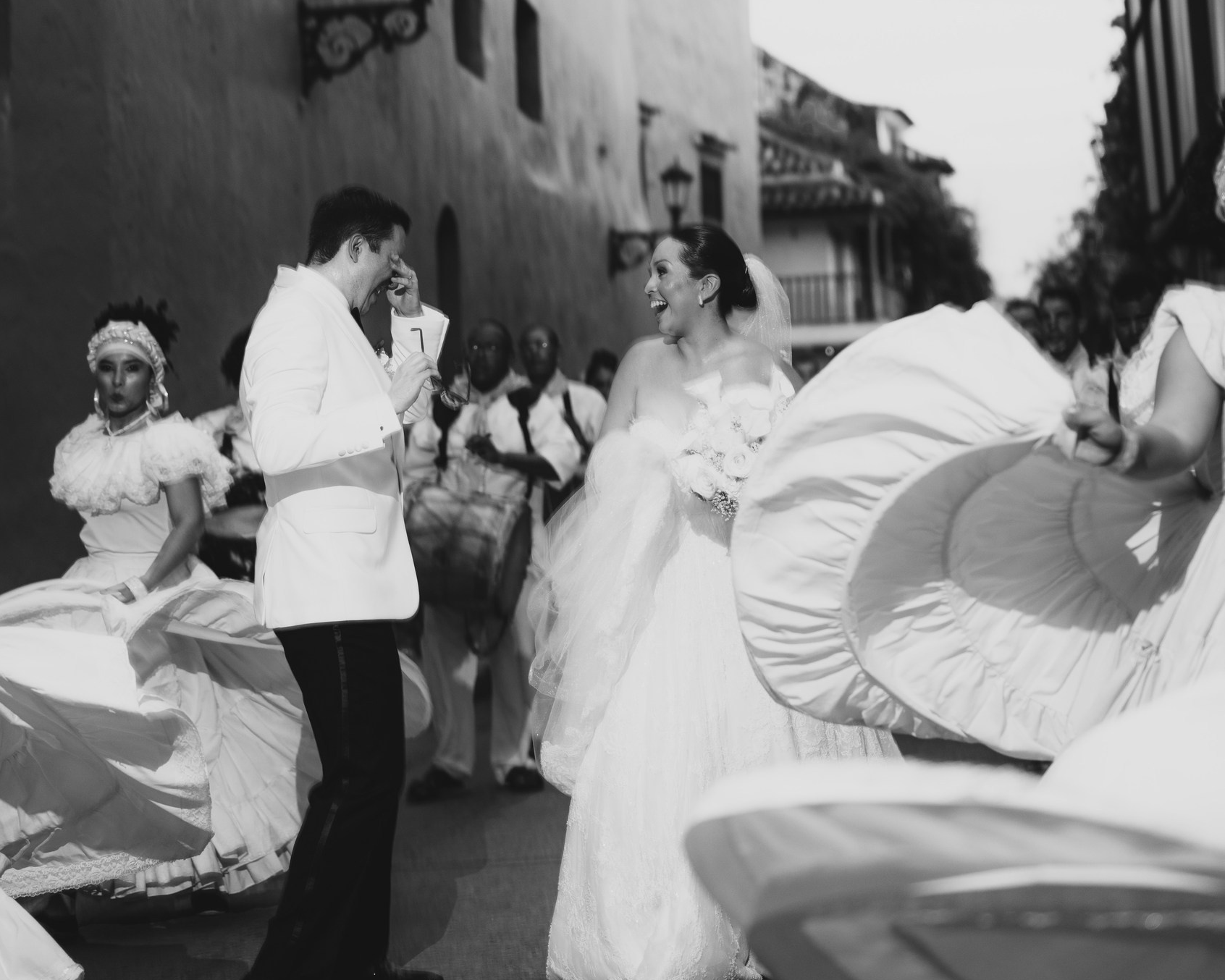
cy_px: 294
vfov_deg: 21.4
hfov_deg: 26.8
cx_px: 608
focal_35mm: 71
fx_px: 2574
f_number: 2.2
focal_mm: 50
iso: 250
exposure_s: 1/160
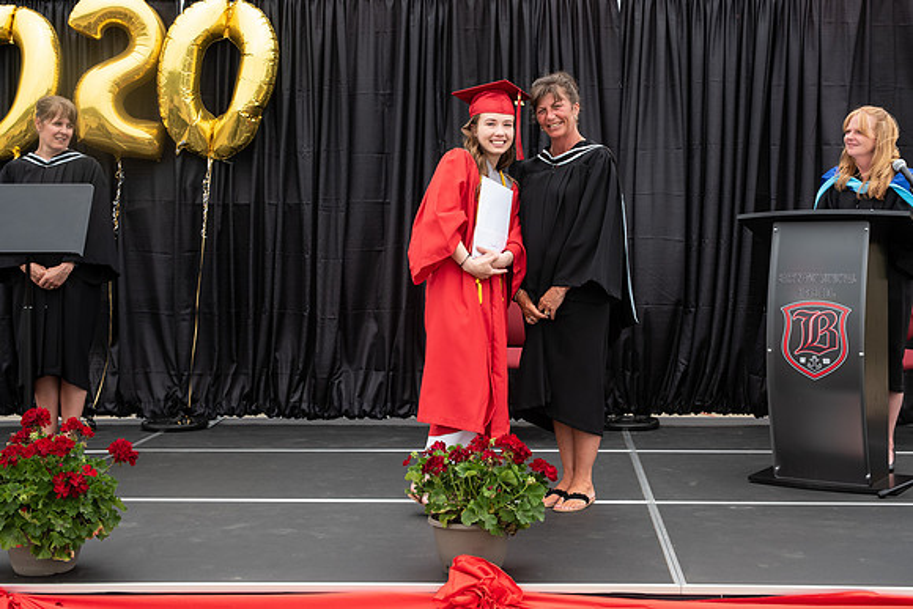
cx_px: 490
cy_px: 255
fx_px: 1415
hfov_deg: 35.7
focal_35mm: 56
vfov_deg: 24.3
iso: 500
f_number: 5.6
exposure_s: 1/640
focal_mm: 48
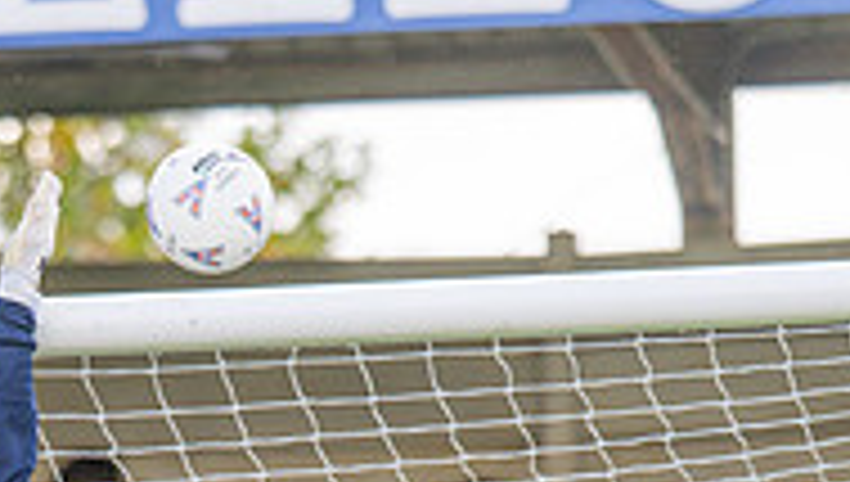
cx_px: 45
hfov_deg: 5.0
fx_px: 9774
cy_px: 687
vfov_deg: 2.8
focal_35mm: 433
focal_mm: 135
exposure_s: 1/2000
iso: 360
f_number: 1.8
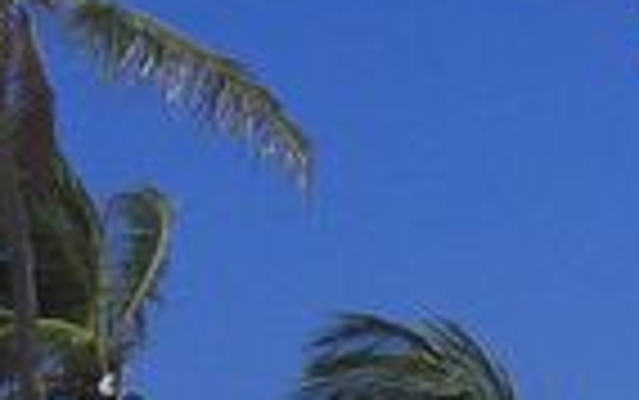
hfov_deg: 7.1
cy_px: 733
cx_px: 806
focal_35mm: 291
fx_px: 5072
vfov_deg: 4.5
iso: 64
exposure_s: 1/320
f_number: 8
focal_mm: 6.2
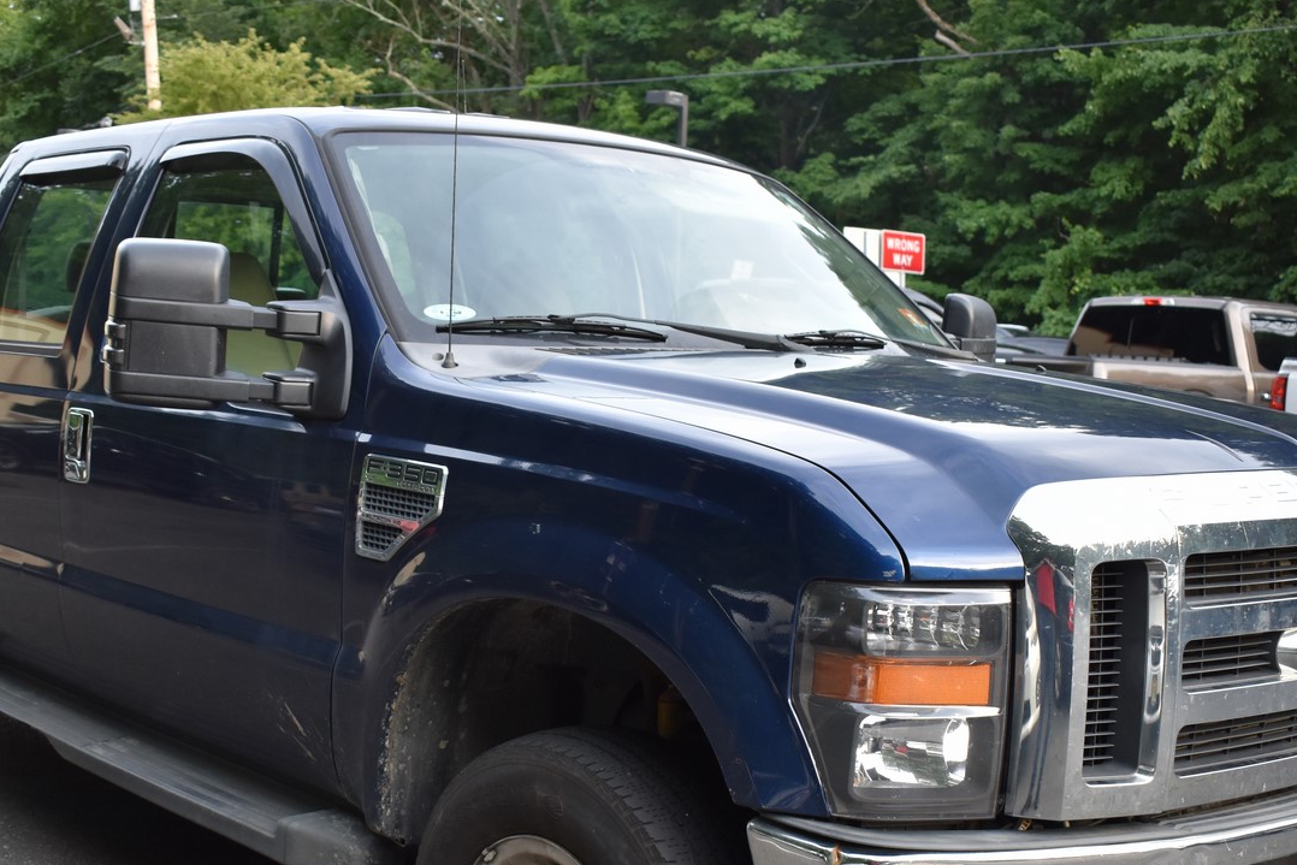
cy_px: 608
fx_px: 1765
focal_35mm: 49
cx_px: 604
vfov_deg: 27.3
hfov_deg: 40.3
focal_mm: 22
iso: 560
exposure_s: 1/250
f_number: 3.8
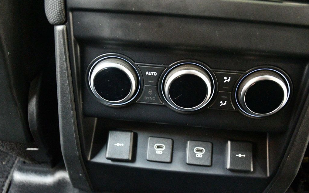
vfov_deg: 31.2
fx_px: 345
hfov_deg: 48.2
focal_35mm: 41
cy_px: 102
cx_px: 154
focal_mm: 27
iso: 12800
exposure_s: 1/20
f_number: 4
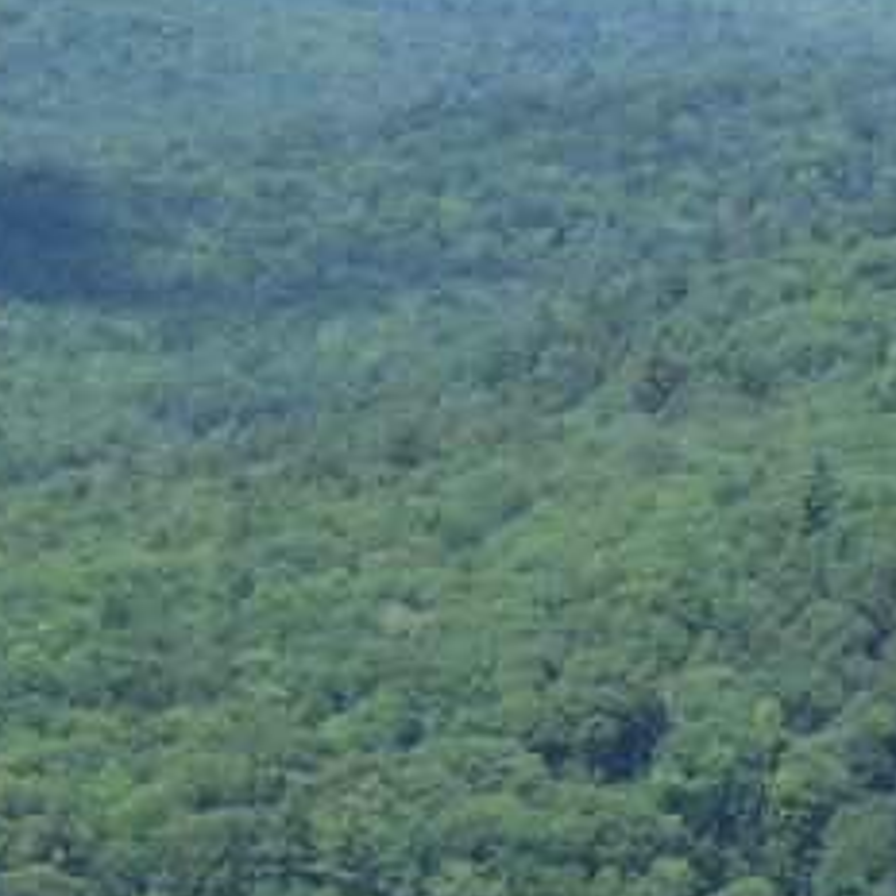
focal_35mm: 292
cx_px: 502
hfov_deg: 6.0
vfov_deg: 6.0
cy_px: 259
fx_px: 8551
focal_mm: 12.4
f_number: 3.2
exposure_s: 1/640
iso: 80
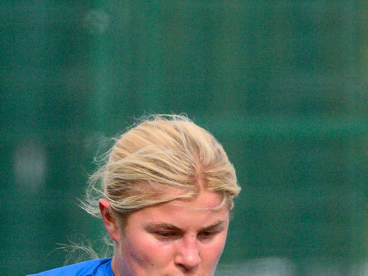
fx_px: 33604
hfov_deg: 0.6
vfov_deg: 0.5
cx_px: 4
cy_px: 452
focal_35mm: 3161
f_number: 5.3
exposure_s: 1/1600
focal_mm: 340
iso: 560
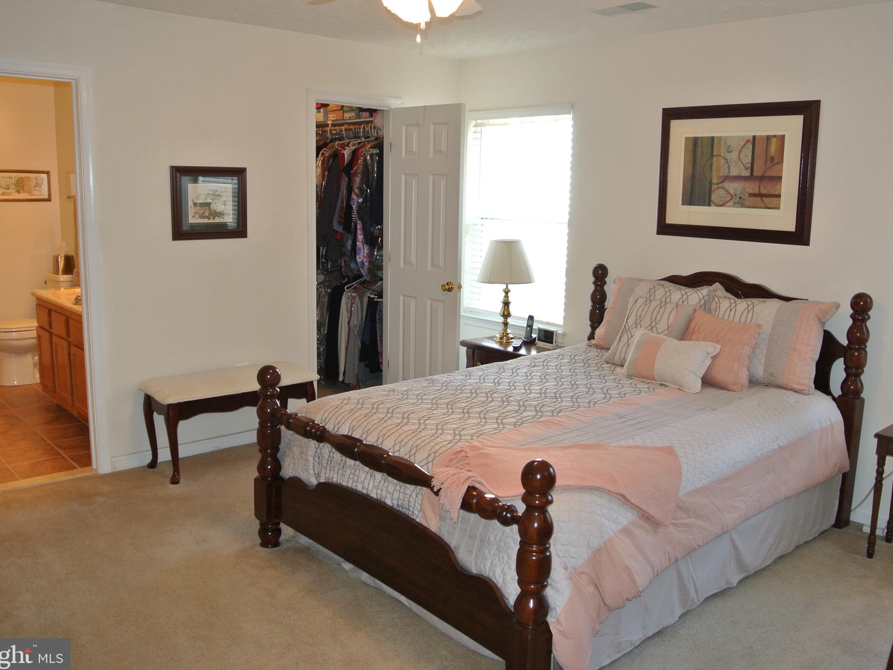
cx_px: 474
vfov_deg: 46.8
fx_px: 774
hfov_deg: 59.9
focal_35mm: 30
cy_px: 330
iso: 400
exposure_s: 1/60
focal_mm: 10
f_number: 3.5
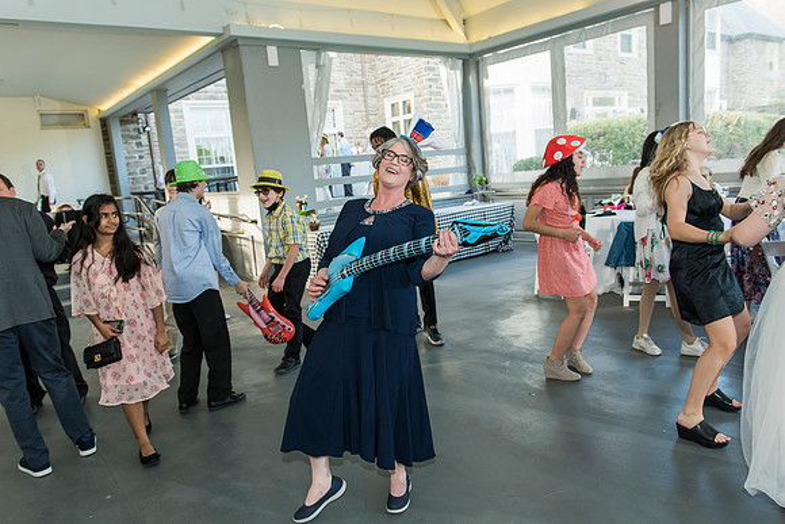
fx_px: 589
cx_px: 392
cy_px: 262
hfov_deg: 67.4
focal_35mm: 27
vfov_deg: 48.0
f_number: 4
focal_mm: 27
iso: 640
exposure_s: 1/160
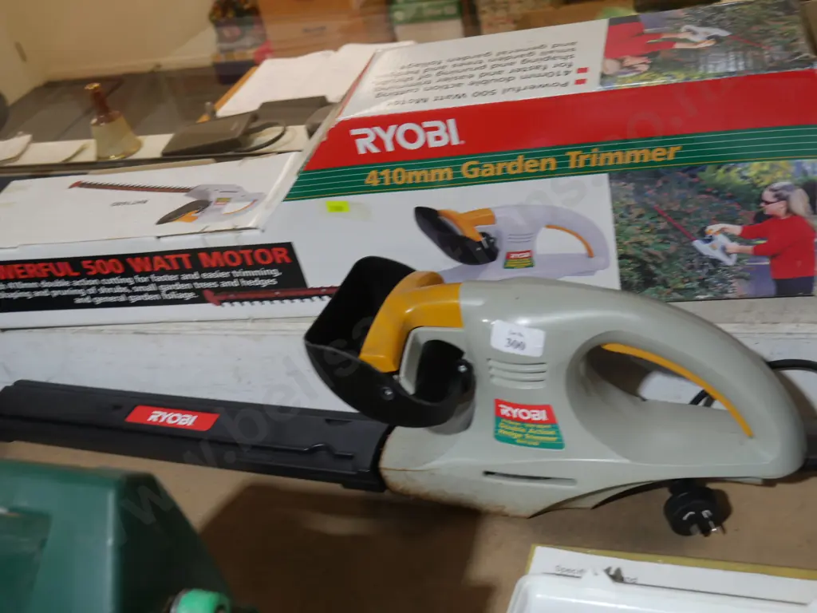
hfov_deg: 46.8
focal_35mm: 40
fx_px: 944
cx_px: 408
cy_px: 306
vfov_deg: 36.0
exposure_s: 1/60
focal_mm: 20
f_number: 4.5
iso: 640
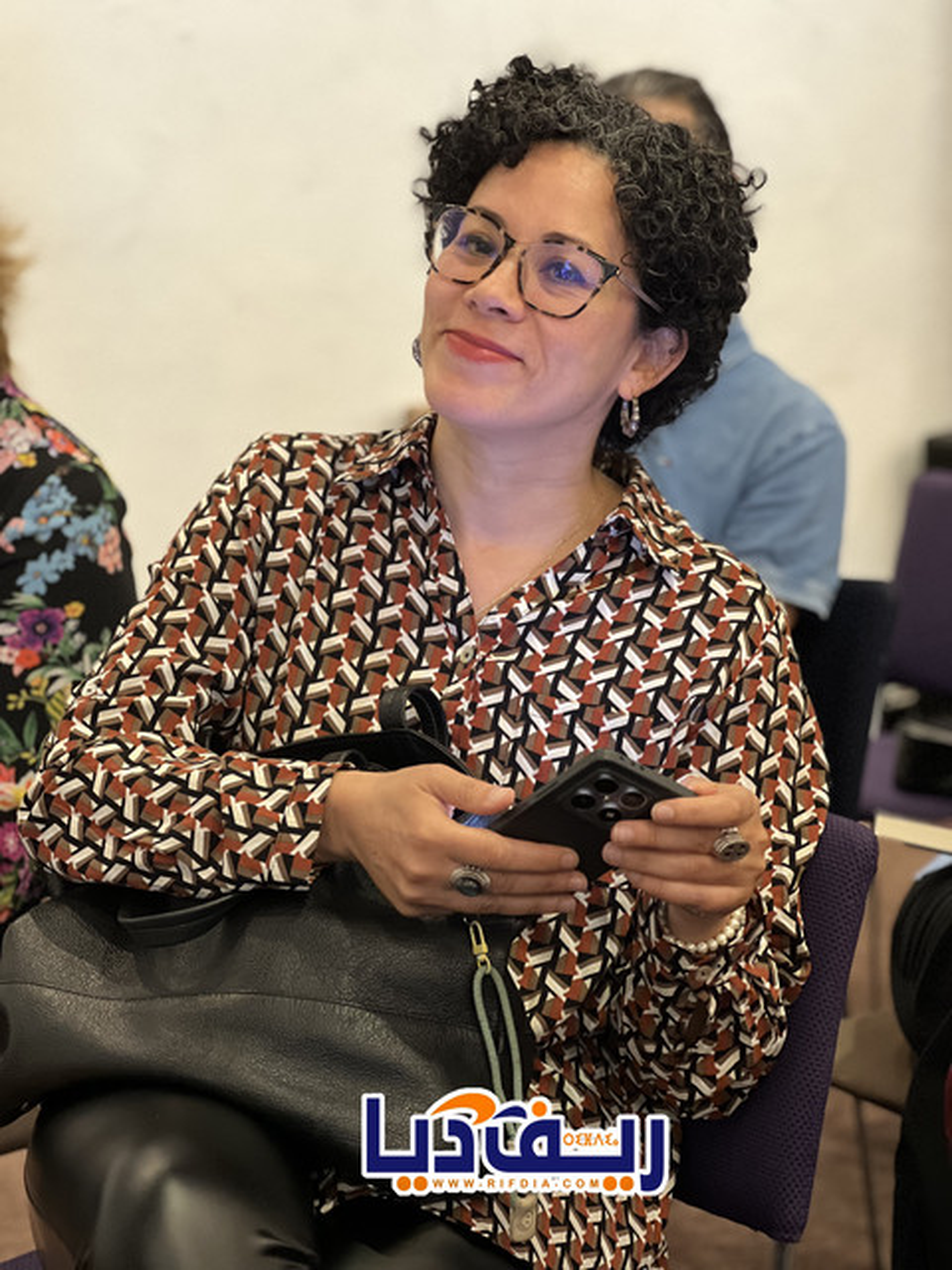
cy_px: 635
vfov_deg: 25.3
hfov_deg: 19.1
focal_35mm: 77
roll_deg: -1.6
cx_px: 476
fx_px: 2824
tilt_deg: -10.8
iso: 400
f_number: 2.8
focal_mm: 9
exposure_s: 1/14
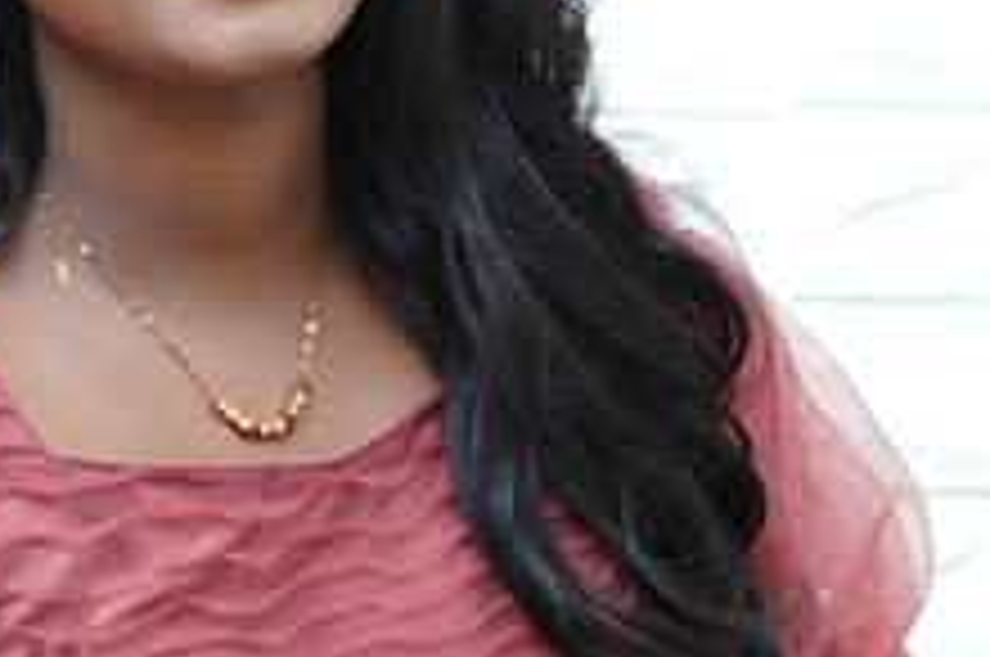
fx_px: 10956
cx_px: 135
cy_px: 1418
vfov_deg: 3.4
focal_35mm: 399
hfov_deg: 5.2
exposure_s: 1/200
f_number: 2
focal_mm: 50
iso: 50
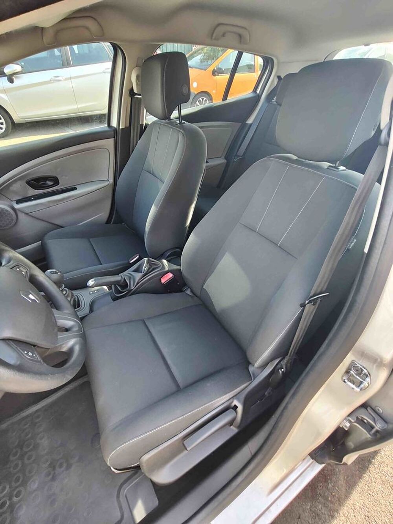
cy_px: 262
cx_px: 196
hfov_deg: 81.8
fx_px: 227
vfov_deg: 98.2
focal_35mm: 15
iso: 320
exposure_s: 1/80.5
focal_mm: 1.67
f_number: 2.2
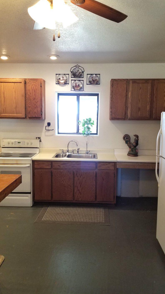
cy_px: 145
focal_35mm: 29
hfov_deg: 40.2
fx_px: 226
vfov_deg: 66.1
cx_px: 79
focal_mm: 4.25
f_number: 1.7
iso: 200
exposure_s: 1/60
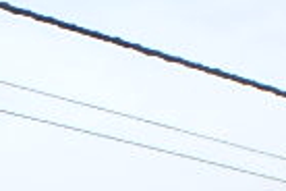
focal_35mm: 101
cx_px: 31
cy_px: 492
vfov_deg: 10.9
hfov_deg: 19.8
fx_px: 802
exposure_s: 1/200
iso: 125
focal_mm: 3.7
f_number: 3.5
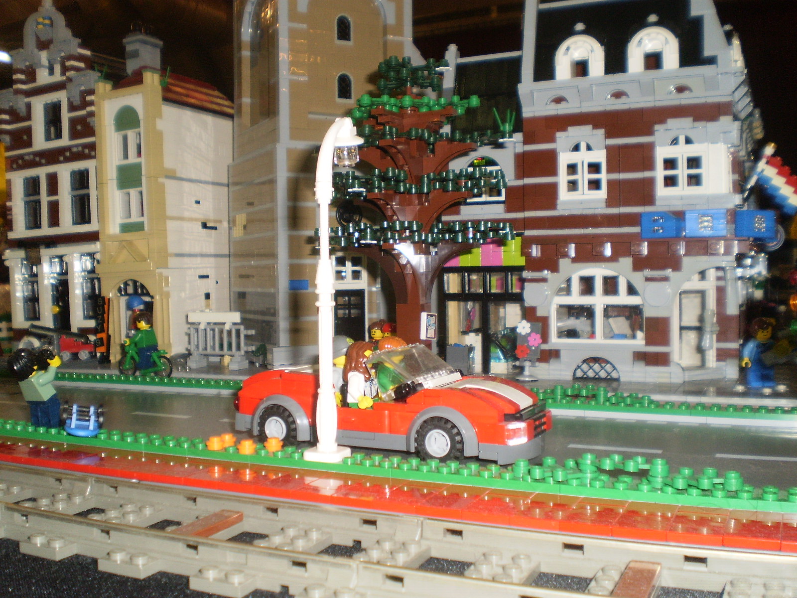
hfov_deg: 51.4
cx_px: 398
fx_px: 829
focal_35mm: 36
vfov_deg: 39.7
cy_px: 299
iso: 125
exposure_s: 1/30
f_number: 3.1
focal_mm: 6.3
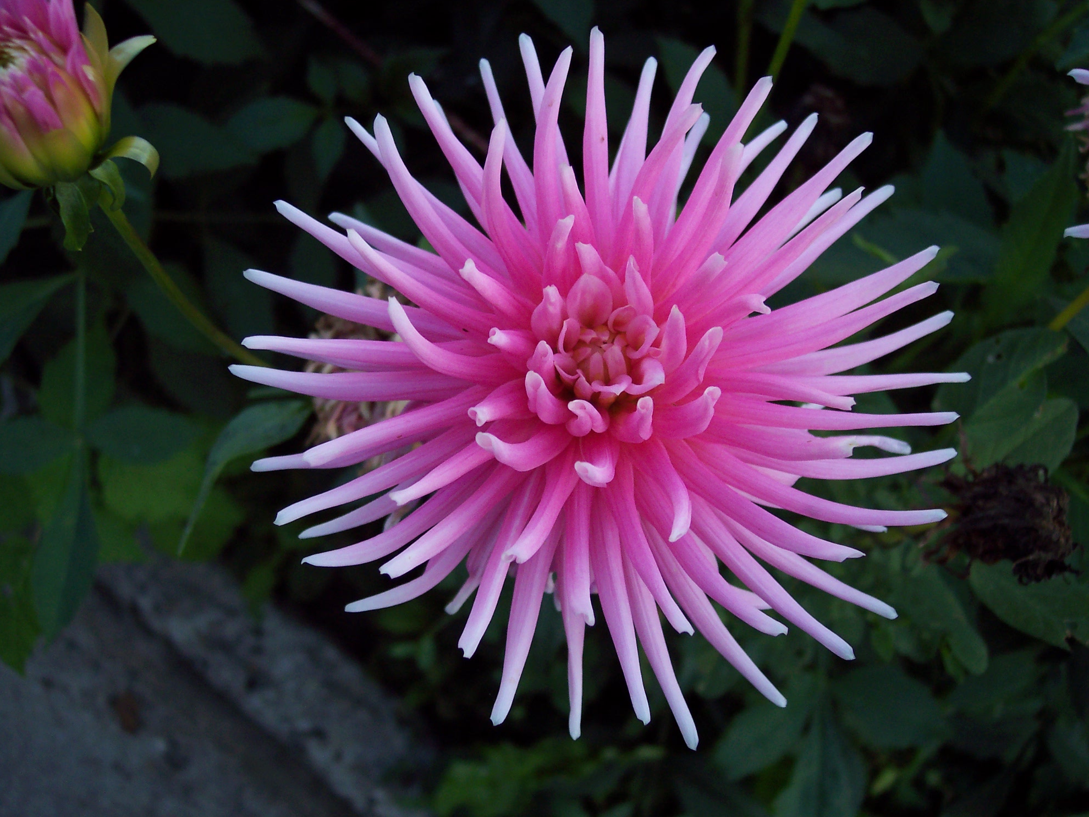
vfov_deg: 36.8
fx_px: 1227
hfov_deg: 47.9
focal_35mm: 39
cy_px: 403
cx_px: 554
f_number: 2.8
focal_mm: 8
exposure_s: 1/350
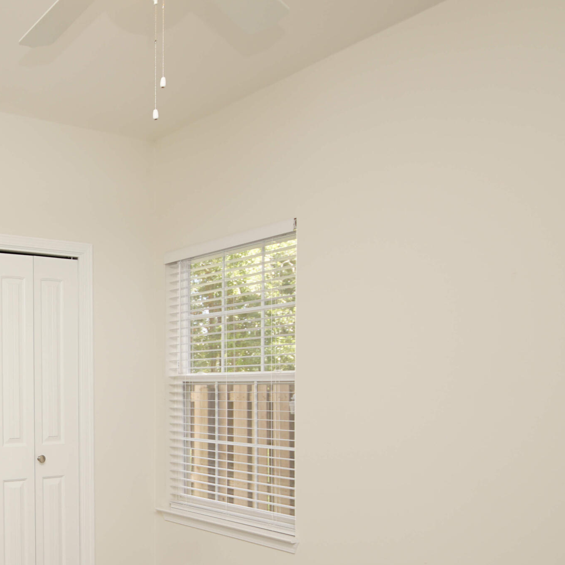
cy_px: 406
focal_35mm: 34
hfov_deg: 42.0
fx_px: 628
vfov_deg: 47.1
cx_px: 0
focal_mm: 12
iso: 200
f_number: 3.2
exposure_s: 1/60
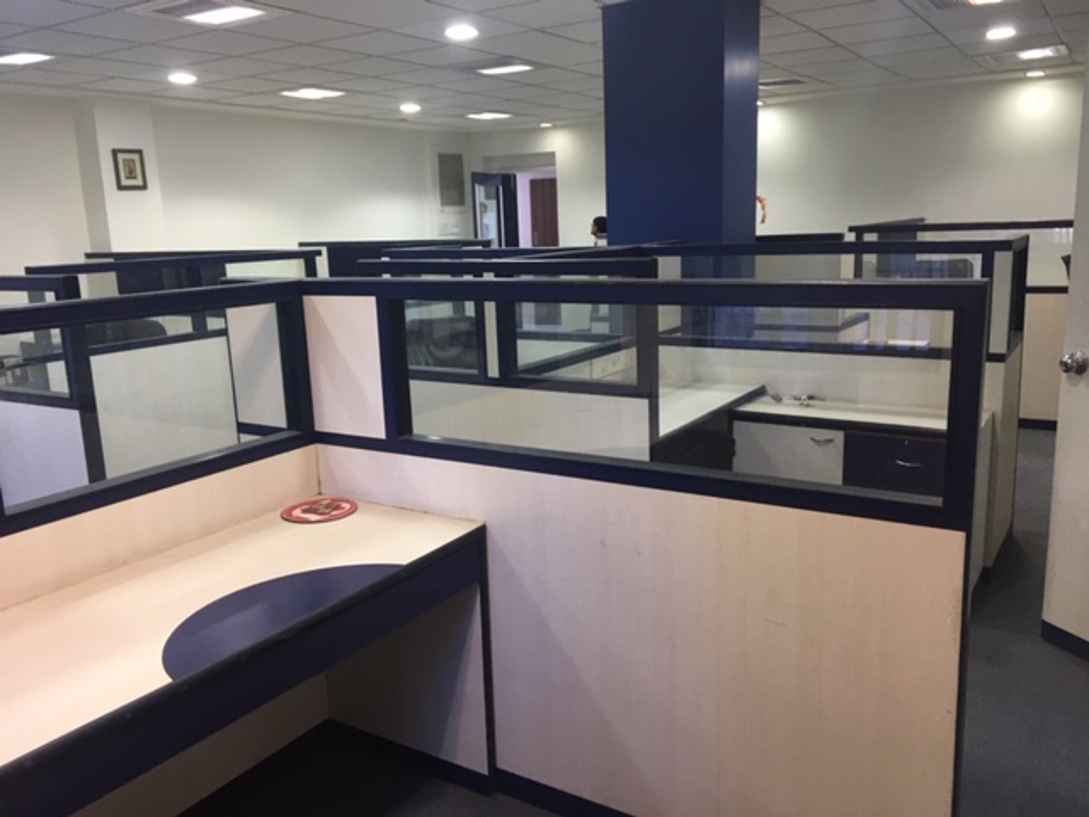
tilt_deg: -9.7
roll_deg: +1.9
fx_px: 912
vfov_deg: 48.2
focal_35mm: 29
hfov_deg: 61.7
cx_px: 544
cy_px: 408
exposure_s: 1/33
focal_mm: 4.15
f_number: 2.2
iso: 100
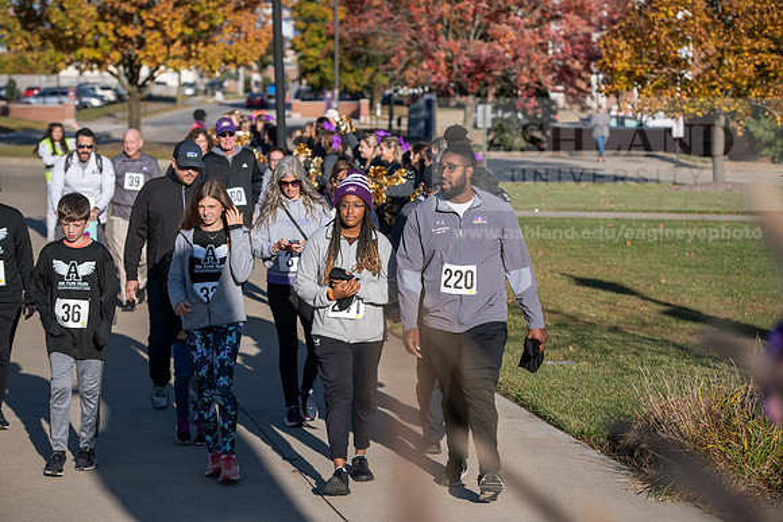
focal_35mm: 100
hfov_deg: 20.4
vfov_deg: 13.7
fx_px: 2175
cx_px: 392
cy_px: 261
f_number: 4
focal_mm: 100
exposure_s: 1/500
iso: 64
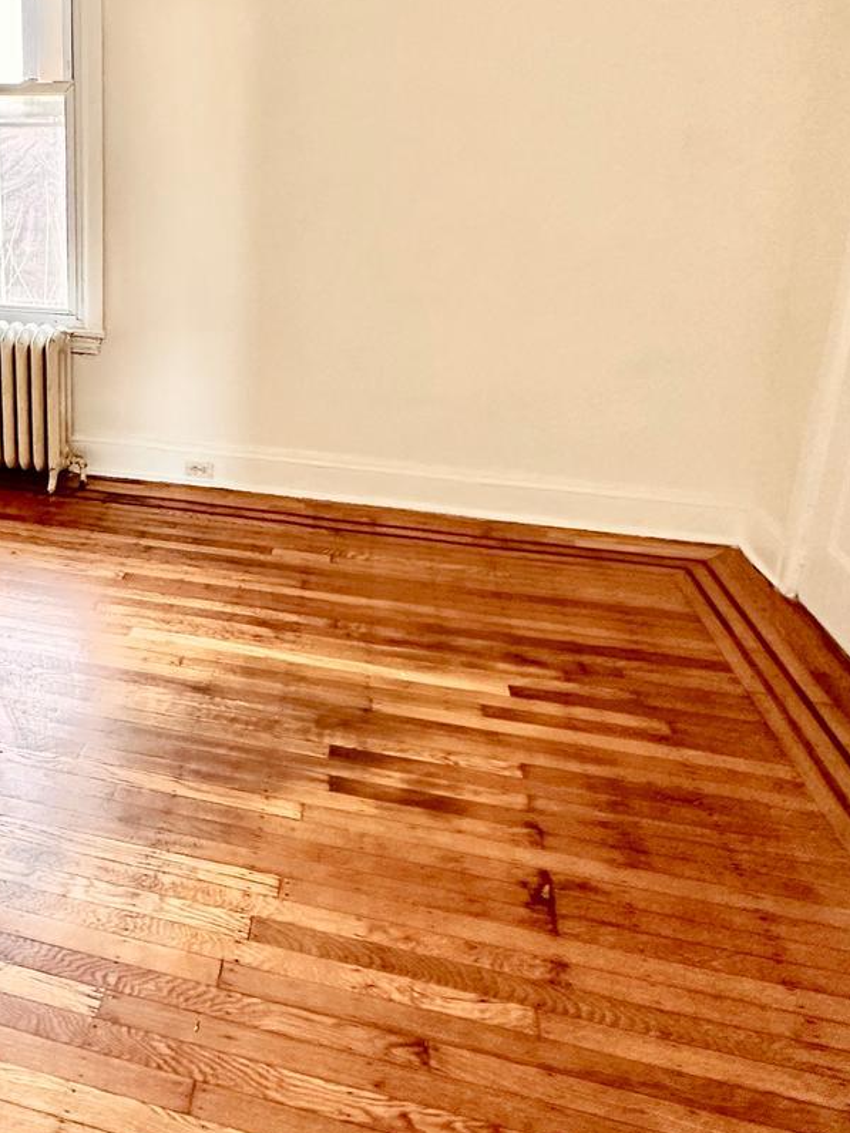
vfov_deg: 63.2
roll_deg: -1.3
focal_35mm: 27
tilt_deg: -14.5
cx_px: 169
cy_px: 354
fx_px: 884
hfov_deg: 48.4
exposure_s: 1/97
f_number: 2.2
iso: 320
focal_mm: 2.22
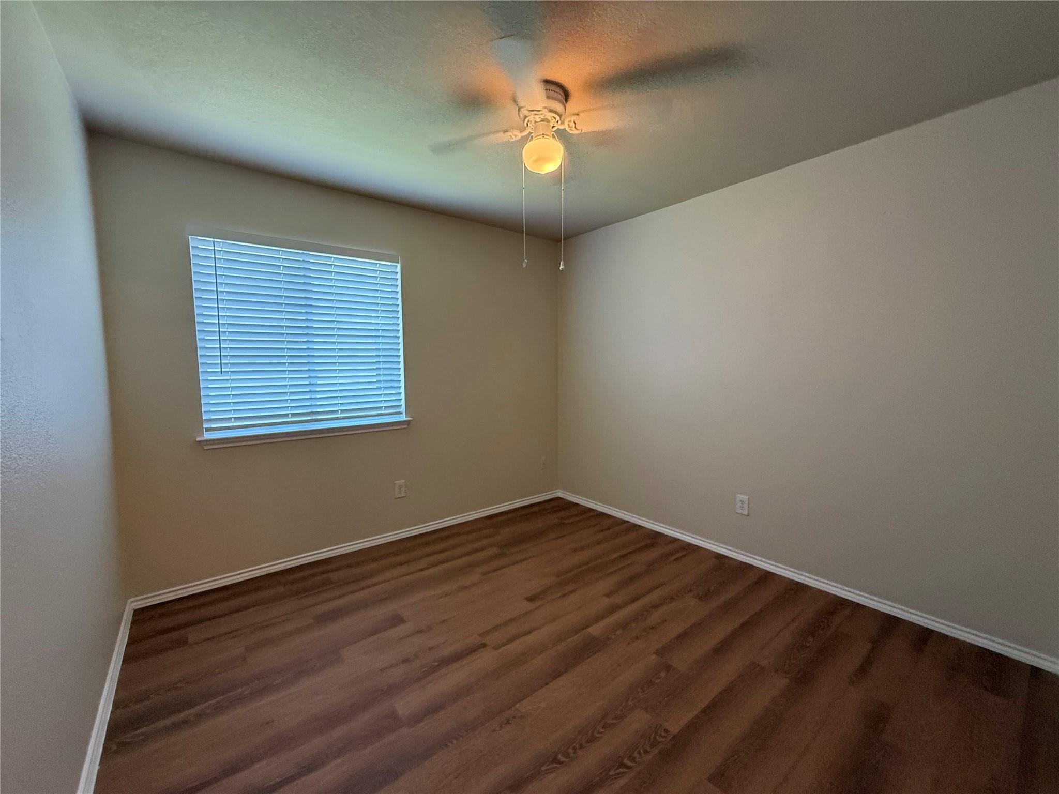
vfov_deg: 85.7
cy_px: 397
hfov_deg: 102.1
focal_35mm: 14
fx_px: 428
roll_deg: +0.1
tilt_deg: -3.5
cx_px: 530
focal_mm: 2.22
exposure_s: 1/120
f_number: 2.2
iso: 500
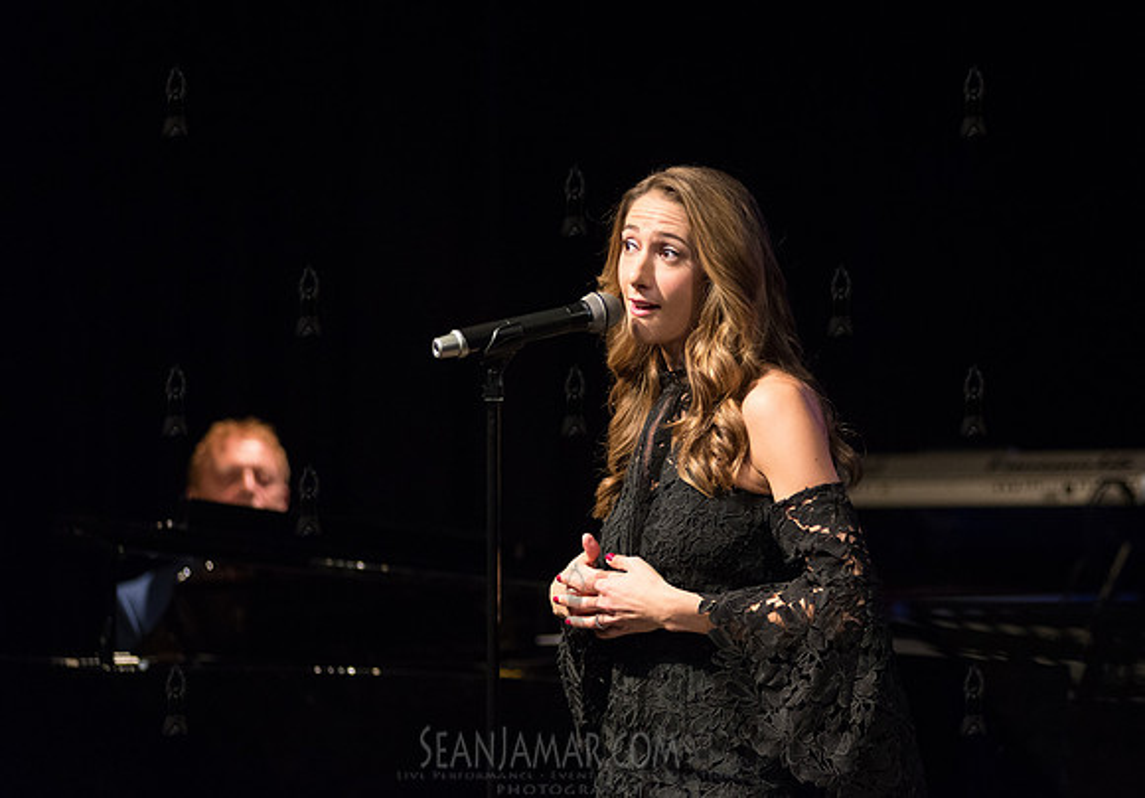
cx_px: 640
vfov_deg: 9.5
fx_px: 4805
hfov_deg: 13.6
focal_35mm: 149
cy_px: 370
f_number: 2.8
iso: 3200
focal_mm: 135
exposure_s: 1/500
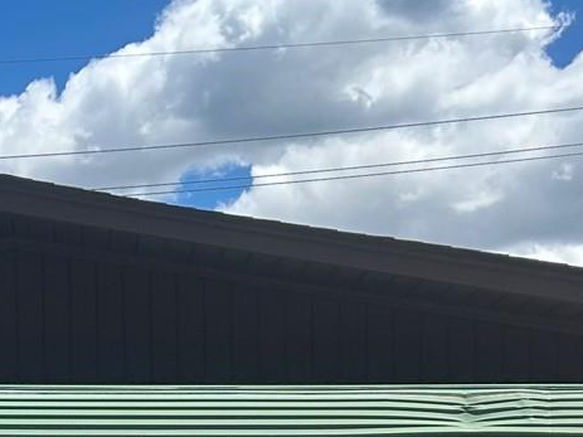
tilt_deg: +0.4
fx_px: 1936
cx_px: 35
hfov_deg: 16.8
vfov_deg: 12.3
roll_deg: -0.8
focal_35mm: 115
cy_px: 646
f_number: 1.5
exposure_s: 1/3257
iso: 50
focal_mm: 5.7
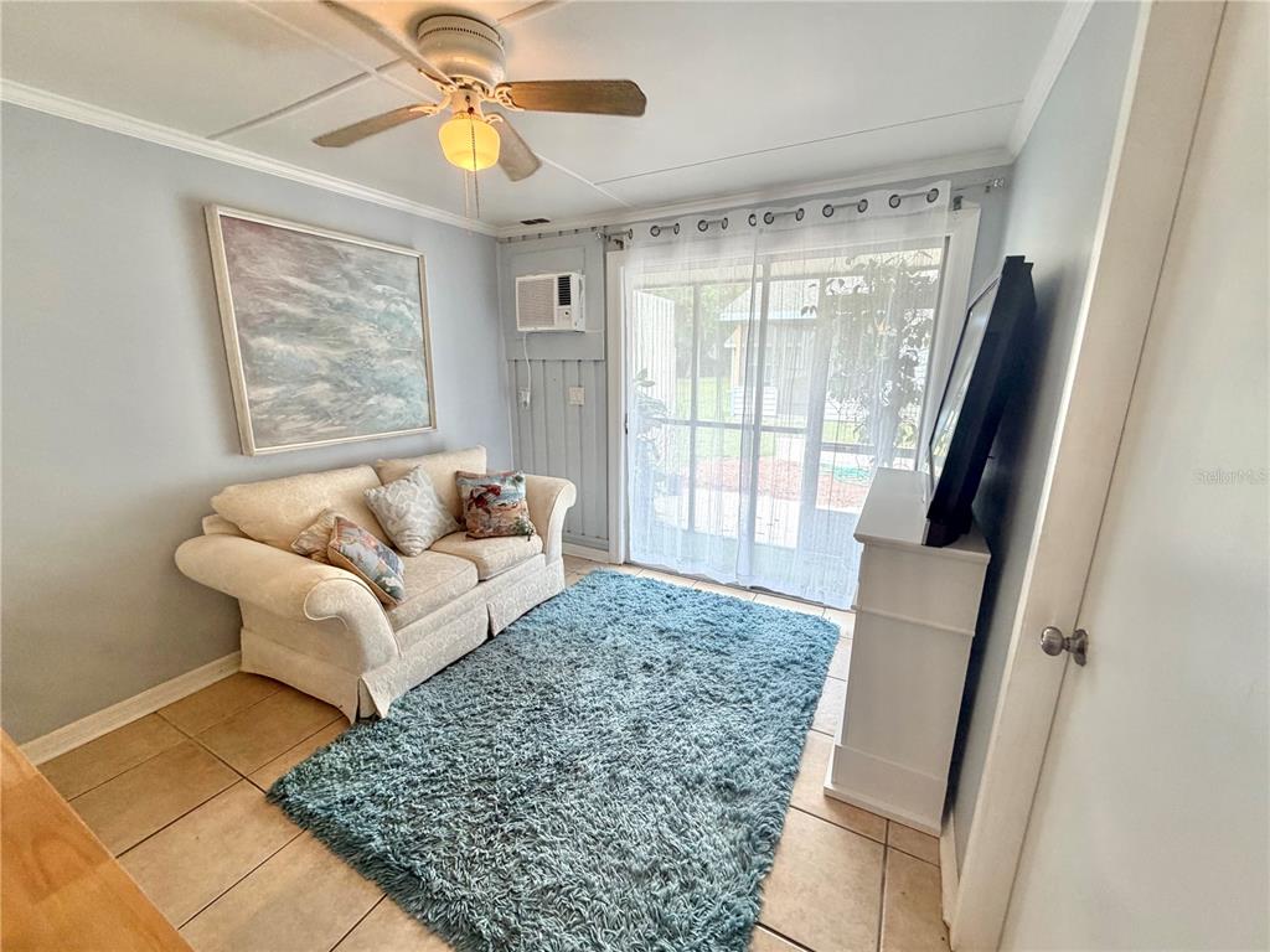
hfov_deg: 102.1
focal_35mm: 14
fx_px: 514
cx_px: 635
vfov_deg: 85.7
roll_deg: +0.0
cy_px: 476
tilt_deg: -13.9
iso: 160
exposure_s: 1/120
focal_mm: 2.22
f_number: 2.2
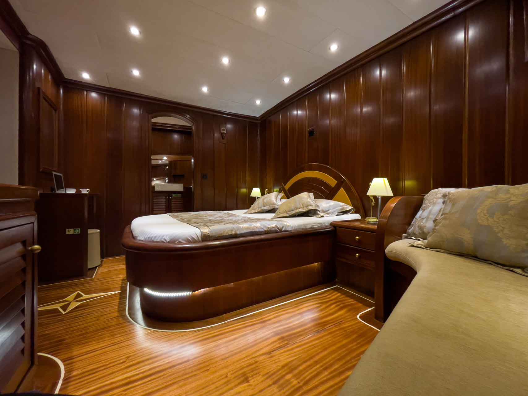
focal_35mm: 13
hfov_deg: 106.2
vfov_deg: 89.9
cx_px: 264
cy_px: 198
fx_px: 198
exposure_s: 1/60
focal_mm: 1.54
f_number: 2.4
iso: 640
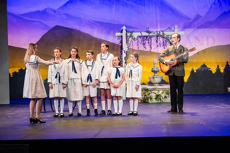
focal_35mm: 100
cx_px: 115
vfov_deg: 13.7
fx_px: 639
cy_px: 76
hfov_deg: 20.4
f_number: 3.5
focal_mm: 100
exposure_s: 1/250
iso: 4000
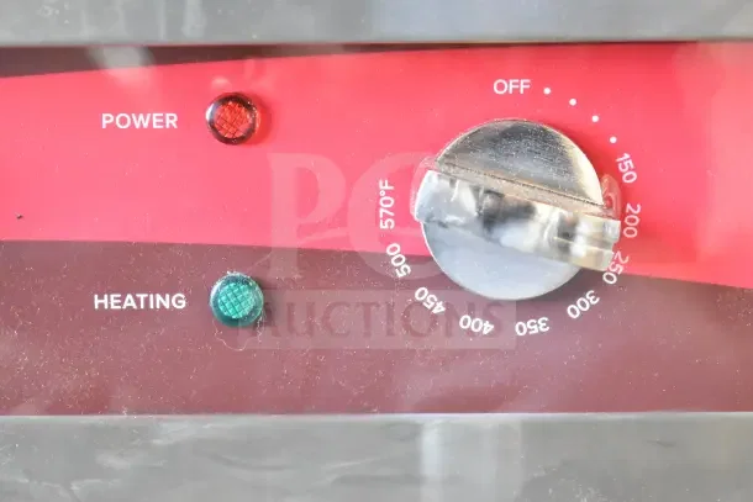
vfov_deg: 16.6
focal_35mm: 82
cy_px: 251
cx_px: 376
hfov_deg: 24.6
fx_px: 1726
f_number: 5.6
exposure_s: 1/100
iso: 10000
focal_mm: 55
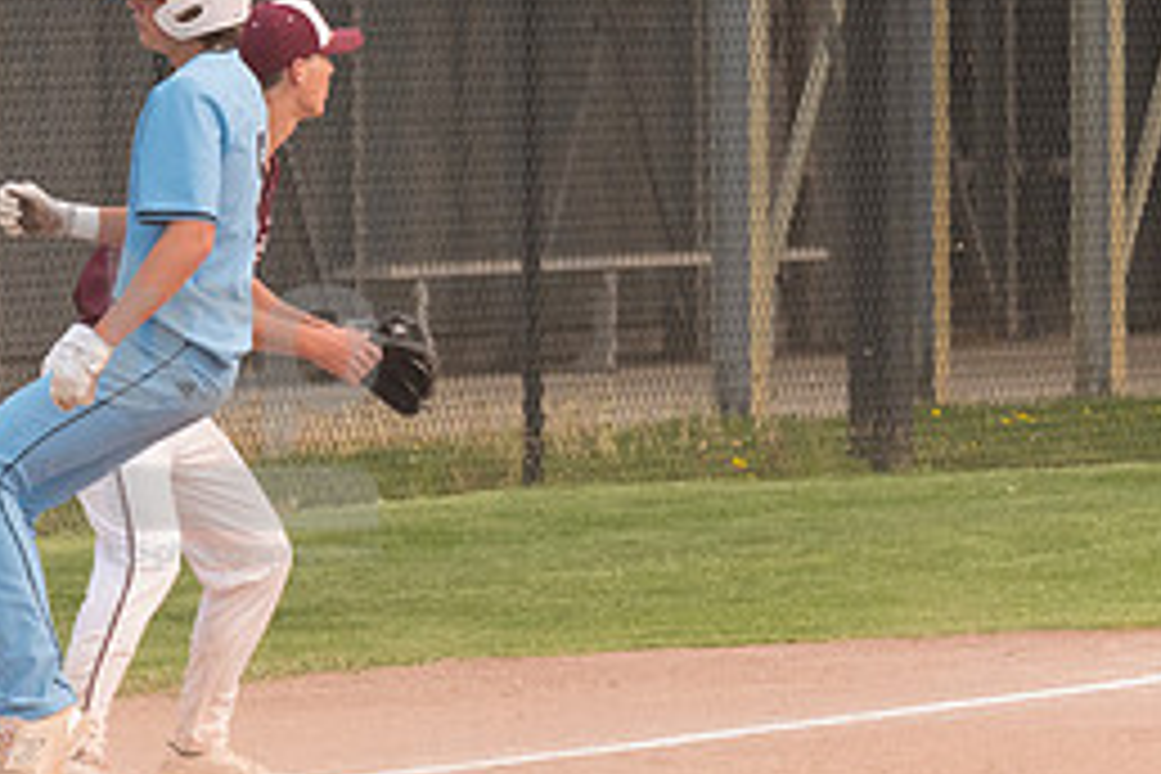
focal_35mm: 656
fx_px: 21154
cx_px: 243
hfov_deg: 3.1
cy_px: 410
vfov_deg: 2.1
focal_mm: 195
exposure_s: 1/2000
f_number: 5.6
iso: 1000
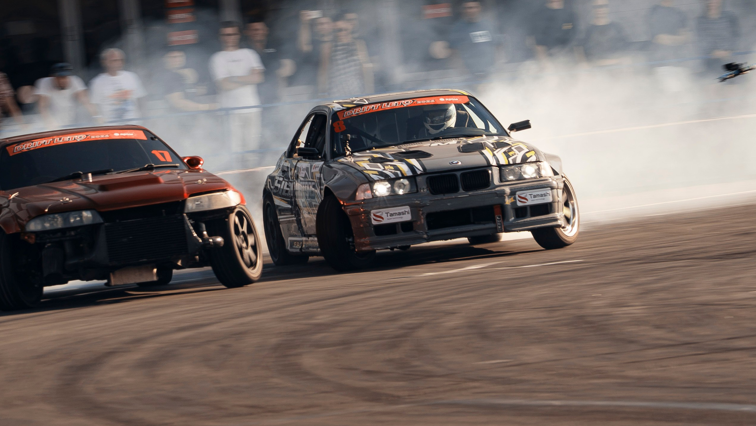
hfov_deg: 6.3
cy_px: 162
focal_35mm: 342
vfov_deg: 3.6
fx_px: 6857
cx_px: 231
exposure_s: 1/125
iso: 100
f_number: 13
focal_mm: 140
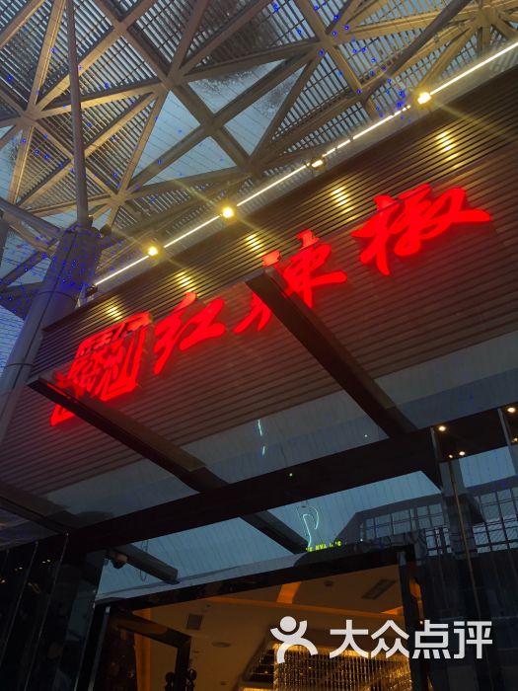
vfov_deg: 63.4
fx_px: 559
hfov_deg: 49.7
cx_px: 259
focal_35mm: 28
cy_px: 346
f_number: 1.8
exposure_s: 1/50
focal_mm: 4
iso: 125
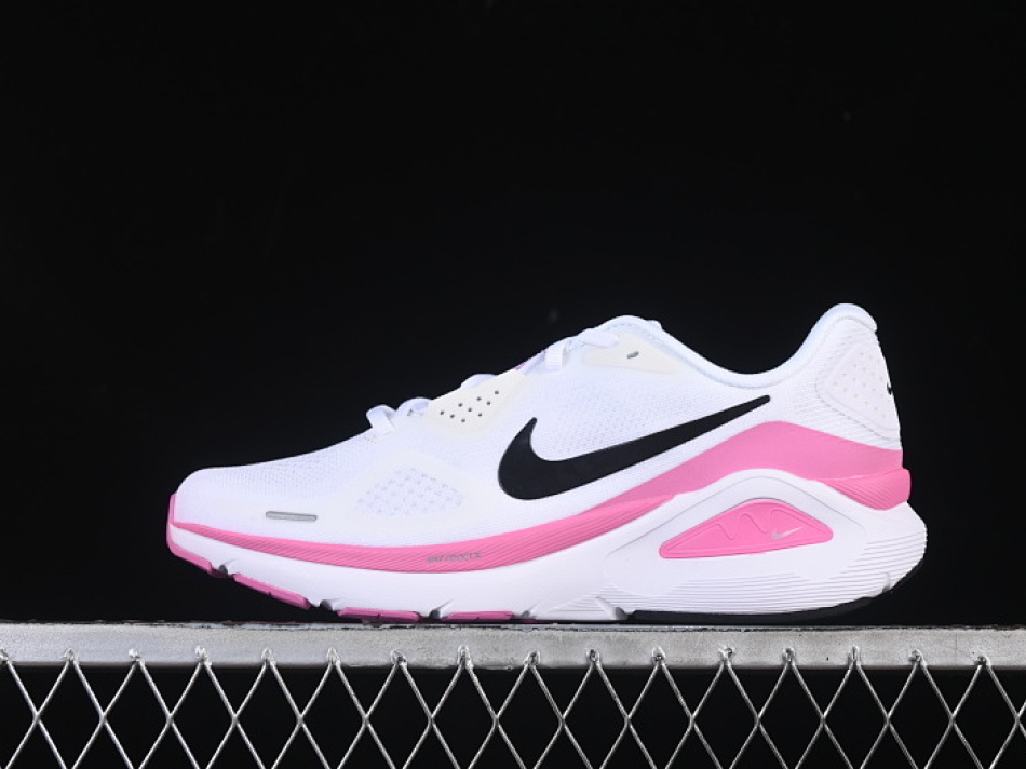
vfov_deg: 18.0
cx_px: 553
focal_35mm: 82
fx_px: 2430
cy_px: 384
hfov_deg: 23.8
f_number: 8
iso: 160
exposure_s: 1/100
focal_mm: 50
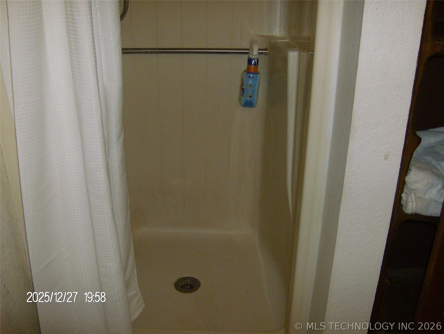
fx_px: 462
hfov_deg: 51.3
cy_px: 167
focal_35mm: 36
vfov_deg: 39.7
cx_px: 222
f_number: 2.8
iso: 200
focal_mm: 6
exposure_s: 1/60
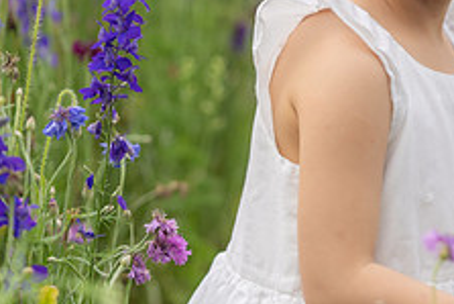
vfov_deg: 6.6
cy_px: 15
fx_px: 2625
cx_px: 505
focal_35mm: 208
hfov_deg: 9.8
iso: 160
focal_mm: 80
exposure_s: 1/400
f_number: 3.5
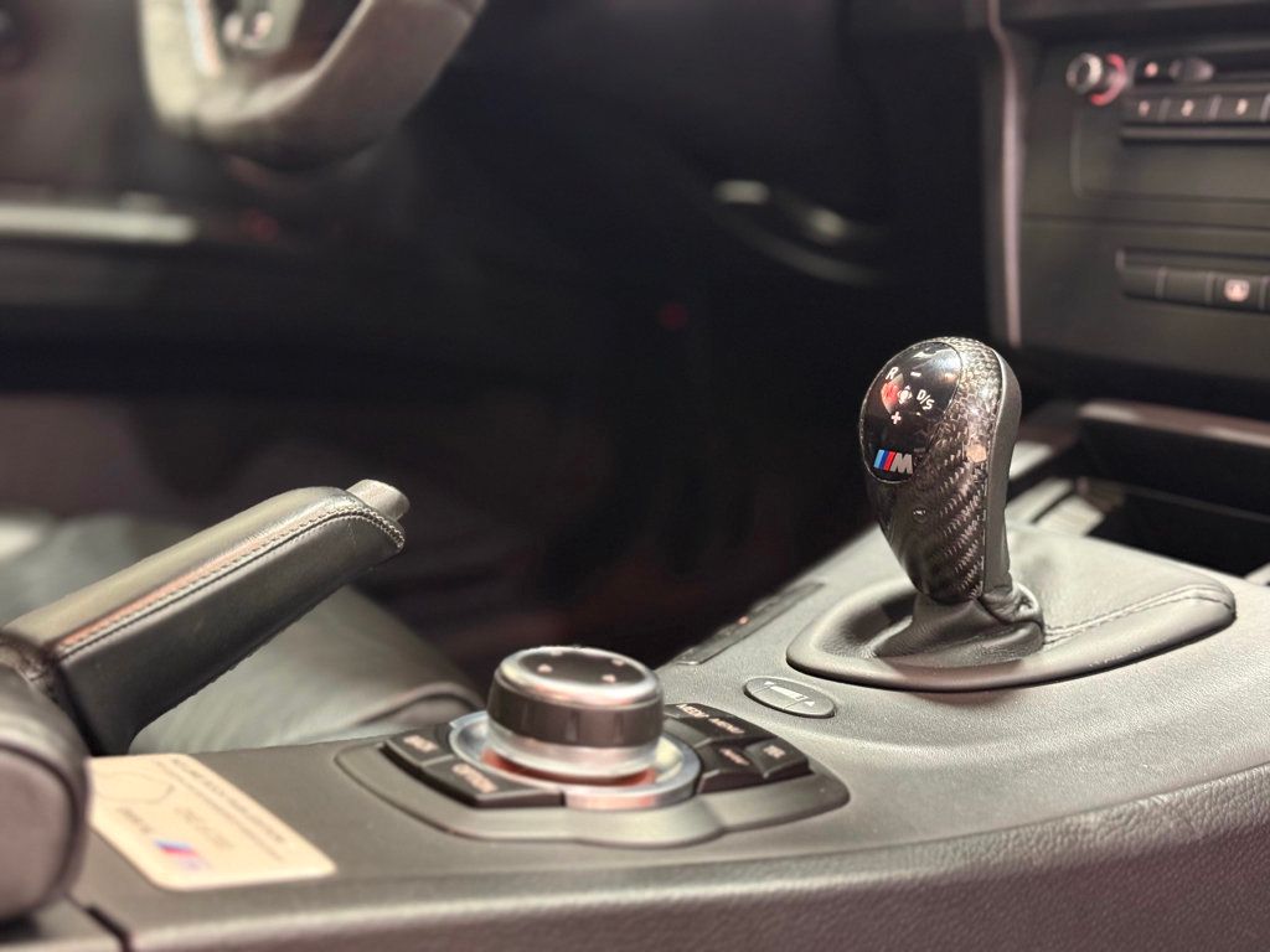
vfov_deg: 30.3
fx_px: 1761
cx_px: 635
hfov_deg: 39.7
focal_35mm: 48
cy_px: 476
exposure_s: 1/30
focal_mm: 6.76
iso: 640
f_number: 1.78
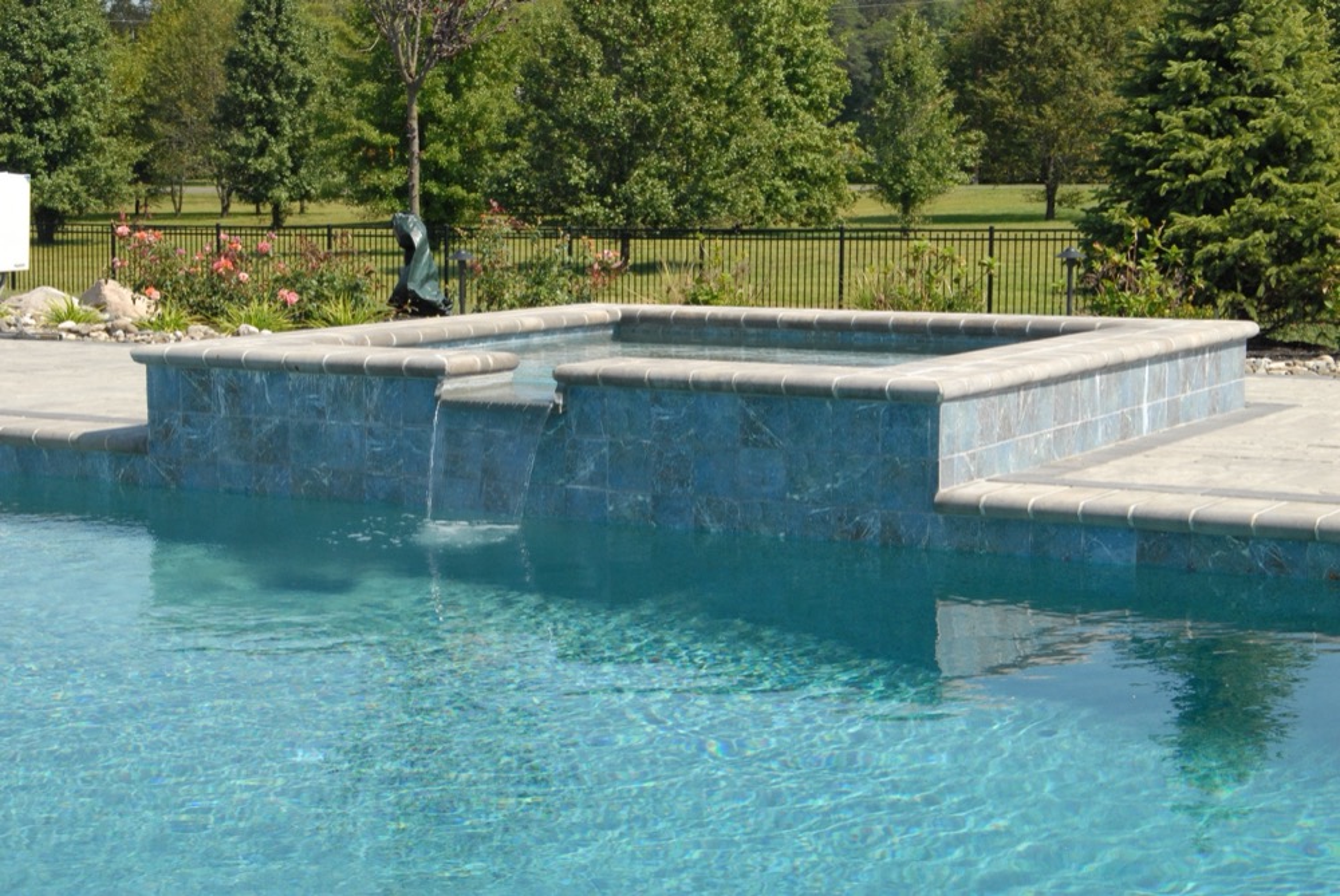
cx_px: 670
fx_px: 2515
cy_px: 448
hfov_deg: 29.8
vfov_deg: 20.2
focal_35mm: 68
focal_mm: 45
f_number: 11
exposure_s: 1/350
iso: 400
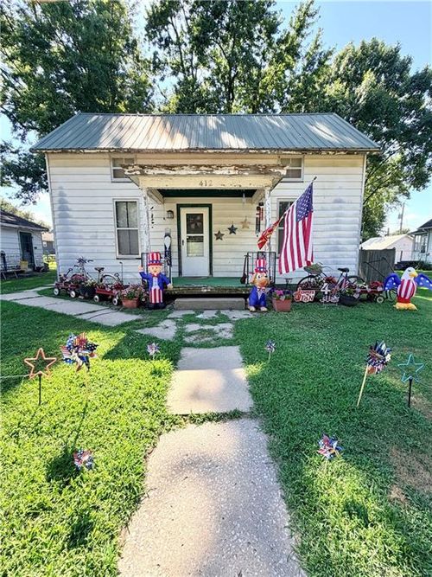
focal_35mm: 14
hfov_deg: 85.7
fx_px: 233
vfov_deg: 102.1
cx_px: 216
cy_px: 288
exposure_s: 1/498
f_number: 2.2
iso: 64
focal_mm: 2.22
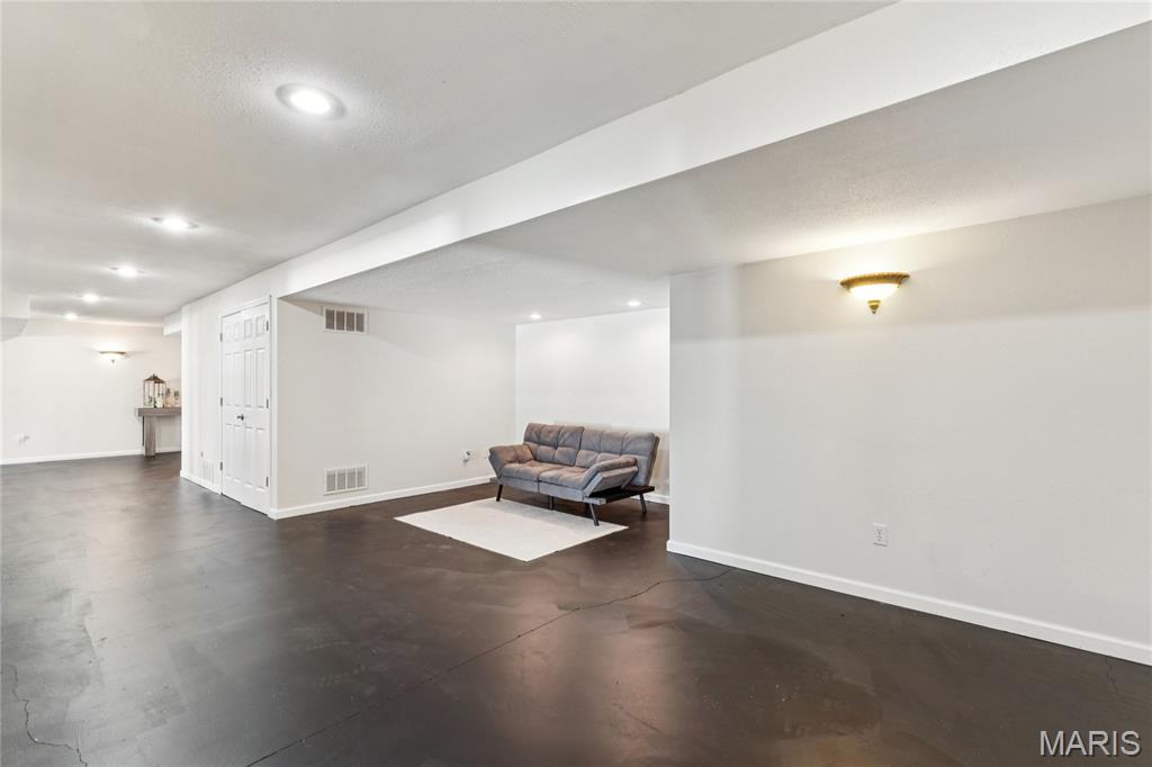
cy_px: 384
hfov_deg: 96.4
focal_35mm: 16
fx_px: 515
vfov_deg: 73.4
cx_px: 576
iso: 100
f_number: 13
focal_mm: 16.1
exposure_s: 1.6
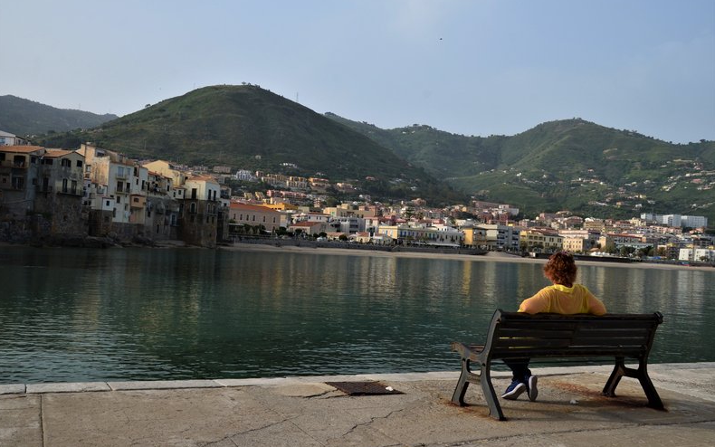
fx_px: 663
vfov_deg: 37.3
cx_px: 357
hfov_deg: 56.7
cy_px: 220
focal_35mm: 34
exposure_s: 1/160
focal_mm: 22
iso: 250
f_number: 9
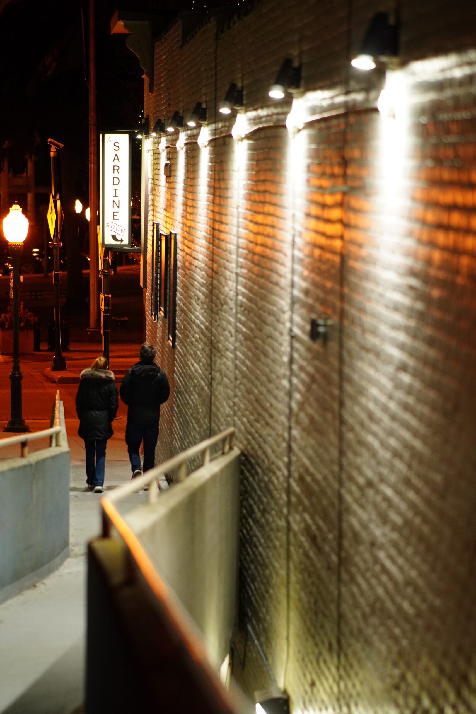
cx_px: 238
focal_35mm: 128
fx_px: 2528
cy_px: 357
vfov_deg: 16.1
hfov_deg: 10.8
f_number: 1.8
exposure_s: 1/200
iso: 1600
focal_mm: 85
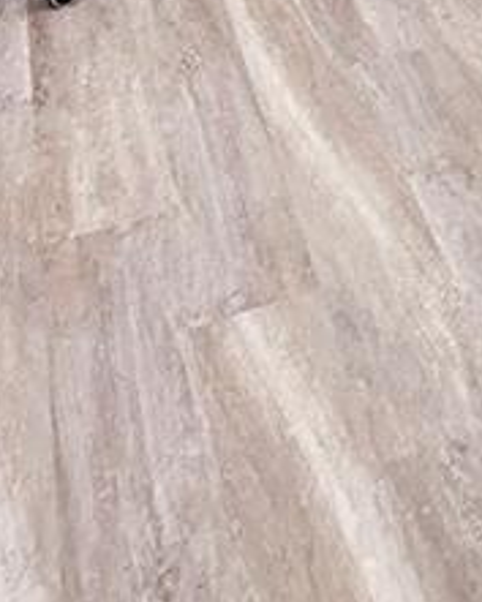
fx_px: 1230
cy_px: -588
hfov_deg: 20.5
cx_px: 599
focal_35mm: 69
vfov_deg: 18.5
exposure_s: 1/60
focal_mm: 2.2
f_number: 2.2
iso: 64
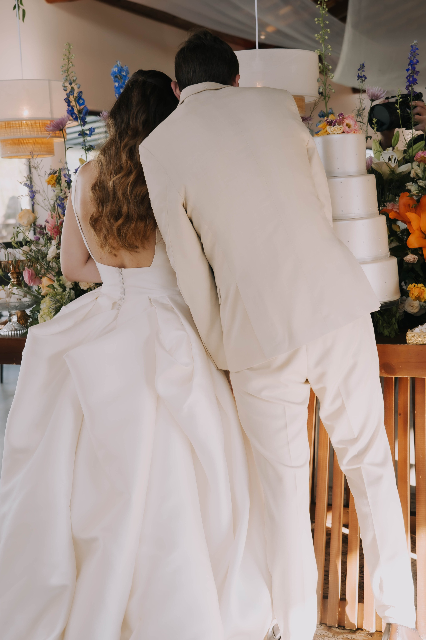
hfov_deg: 25.1
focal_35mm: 54
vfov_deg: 36.9
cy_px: 320
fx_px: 958
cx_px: 213
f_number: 5
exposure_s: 1/80
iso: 100
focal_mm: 36
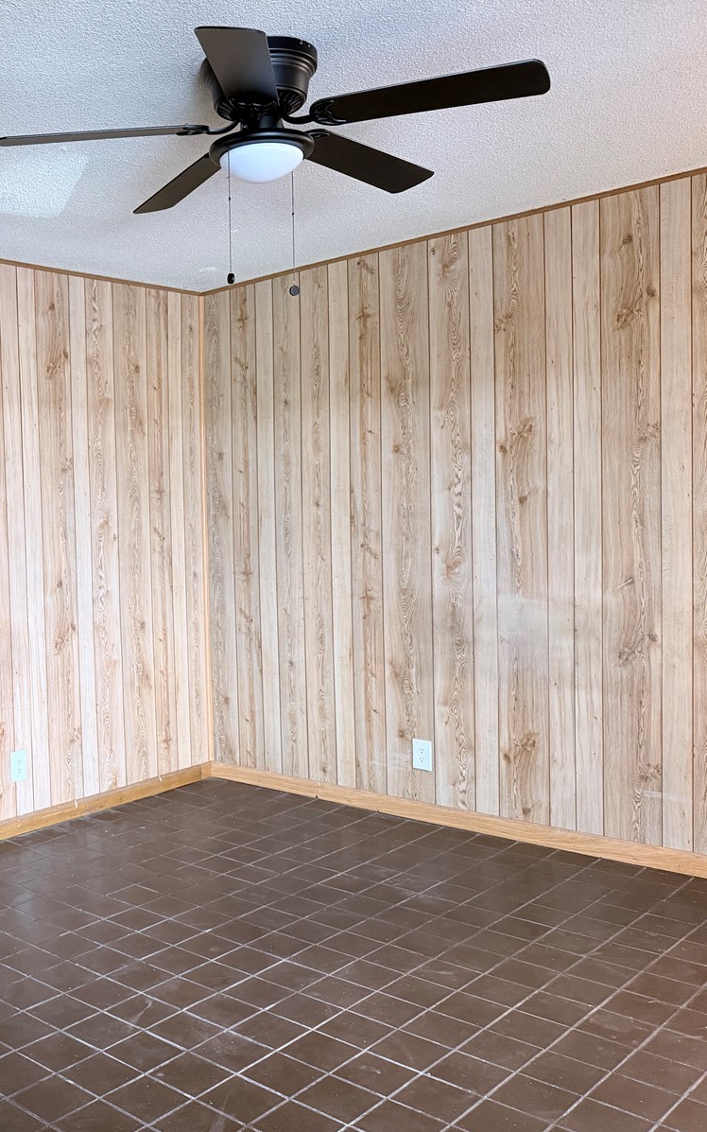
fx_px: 1048
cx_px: 44
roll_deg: +2.3
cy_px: 566
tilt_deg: -1.8
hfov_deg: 34.7
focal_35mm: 34
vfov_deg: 56.7
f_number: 1.78
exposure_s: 1/60
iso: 400
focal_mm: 6.76
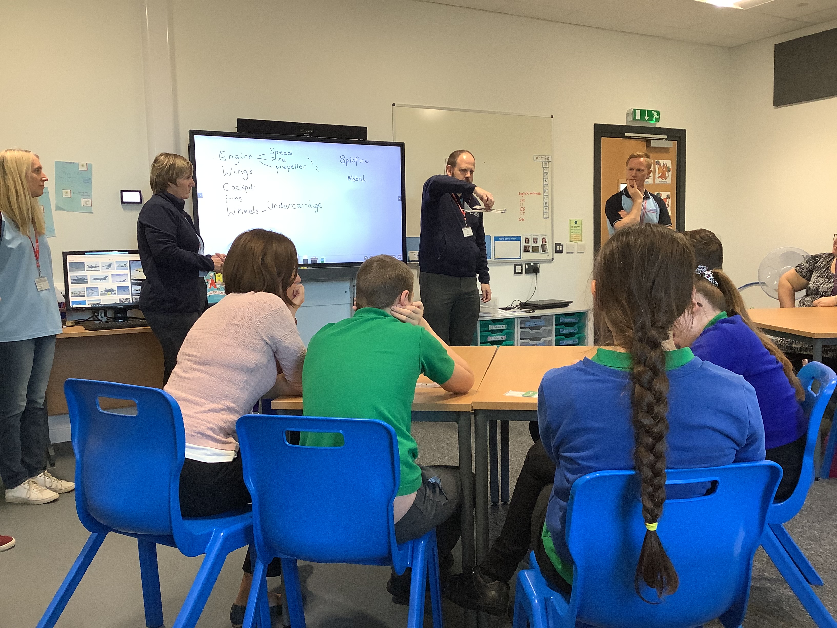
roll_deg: +1.6
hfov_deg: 58.4
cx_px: 418
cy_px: 314
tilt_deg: -5.5
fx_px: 750
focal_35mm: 31
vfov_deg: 45.4
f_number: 2.4
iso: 125
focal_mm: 3.3
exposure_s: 1/50
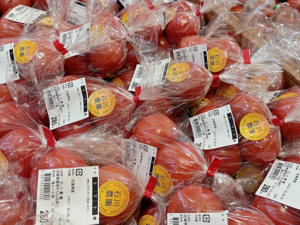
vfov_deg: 40.5
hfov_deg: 52.3
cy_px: 90
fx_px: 303
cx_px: 178
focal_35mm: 35
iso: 64
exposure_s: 1/60
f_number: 1.6
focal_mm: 5.96
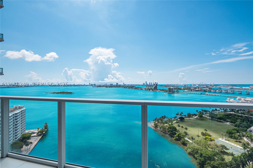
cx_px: 126
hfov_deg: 96.7
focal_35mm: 16
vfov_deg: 73.7
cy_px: 84
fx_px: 112
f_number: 7.1
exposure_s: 1/1000
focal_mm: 8
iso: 400
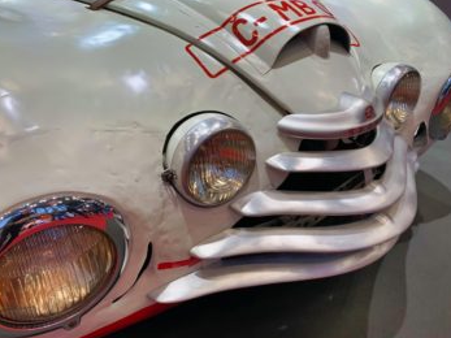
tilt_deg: -29.8
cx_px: 225
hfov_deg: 65.3
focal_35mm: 27
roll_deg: +0.9
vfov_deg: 51.3
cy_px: 170
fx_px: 352
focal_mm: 4.25
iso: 64
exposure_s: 1/100
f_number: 1.8
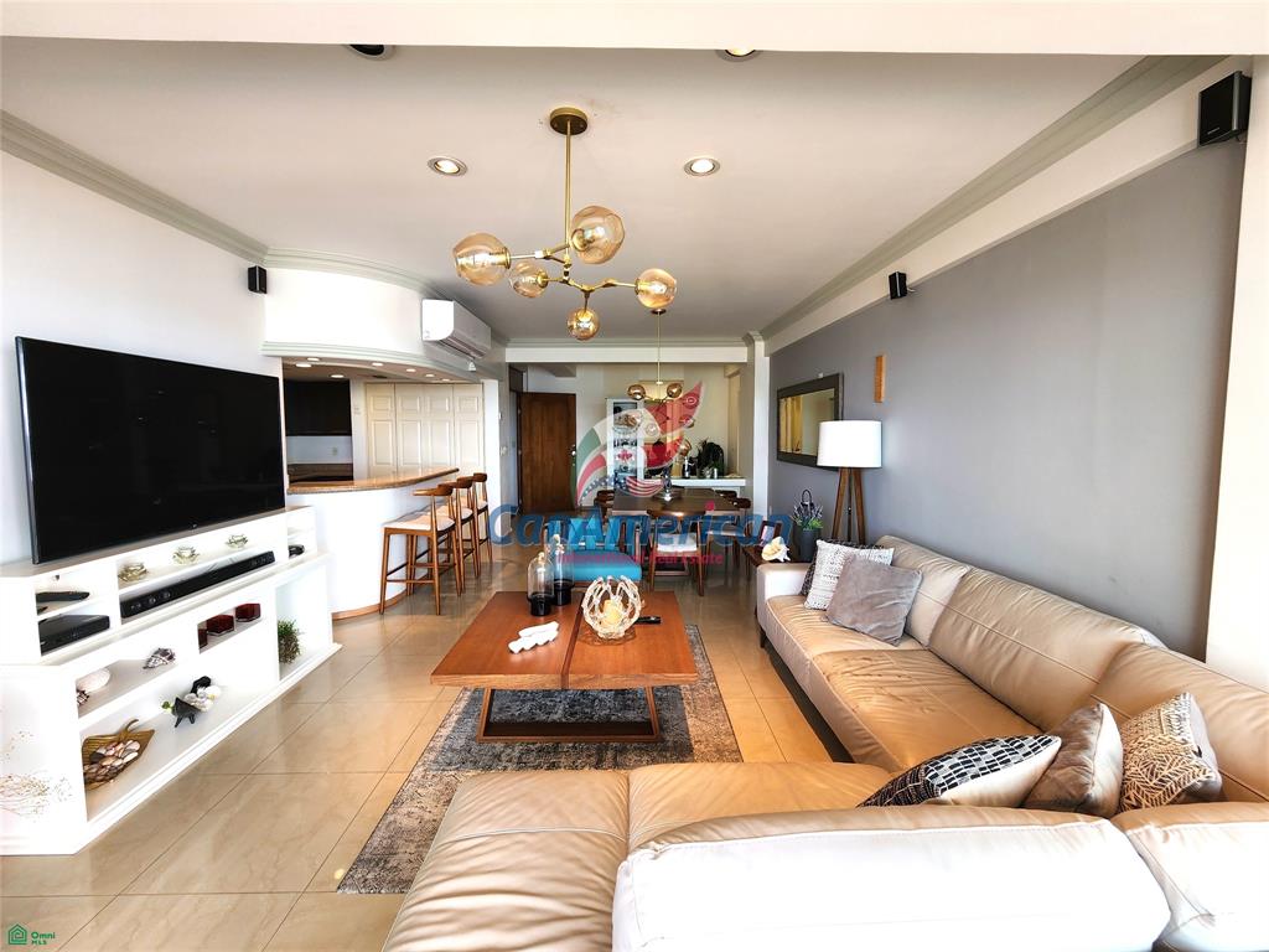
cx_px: 634
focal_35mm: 13
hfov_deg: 106.2
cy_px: 476
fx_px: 477
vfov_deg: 89.9
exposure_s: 1/60
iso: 64
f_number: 2.2
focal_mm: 2.2
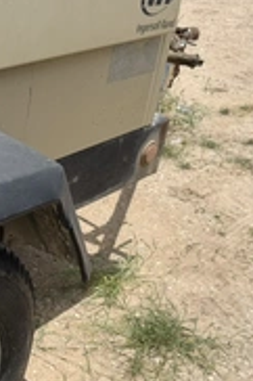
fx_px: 581
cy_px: 276
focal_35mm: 55
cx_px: -19
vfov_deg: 35.6
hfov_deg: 23.2
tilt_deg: -31.4
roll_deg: -1.6
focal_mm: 6.76
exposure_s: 1/7353
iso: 80
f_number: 1.78
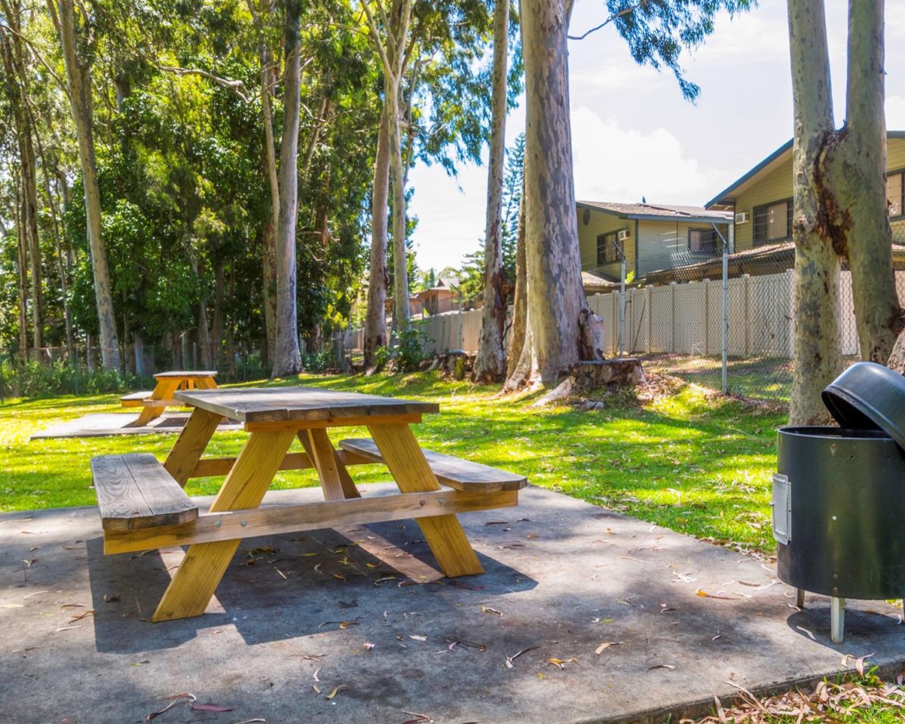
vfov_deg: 48.4
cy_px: 323
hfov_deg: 58.4
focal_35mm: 30
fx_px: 804
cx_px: 533
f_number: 9
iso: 200
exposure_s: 1/25
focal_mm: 16
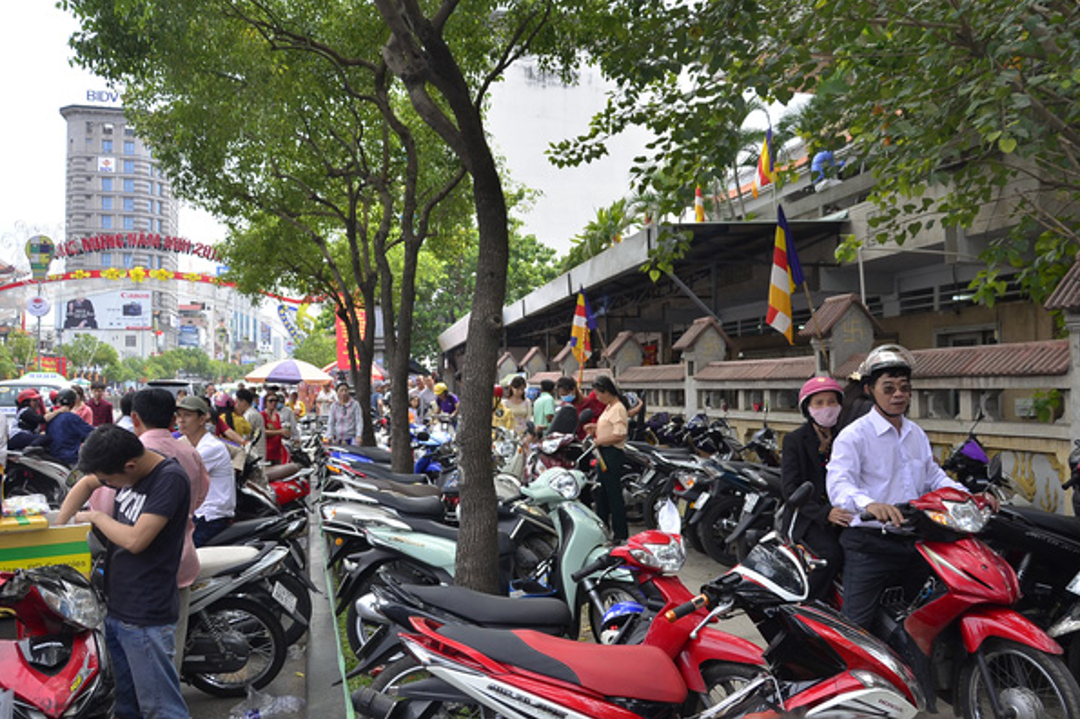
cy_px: 360
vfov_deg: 44.9
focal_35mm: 29
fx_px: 869
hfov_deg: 63.7
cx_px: 554
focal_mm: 18
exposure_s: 1/640
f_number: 3.5
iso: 200
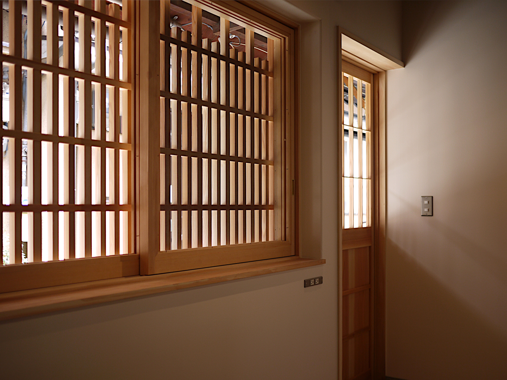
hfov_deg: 46.8
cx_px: 254
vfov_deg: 36.0
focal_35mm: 40
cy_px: 190
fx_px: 586
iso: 100
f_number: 1.7
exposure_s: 1/100
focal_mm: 20
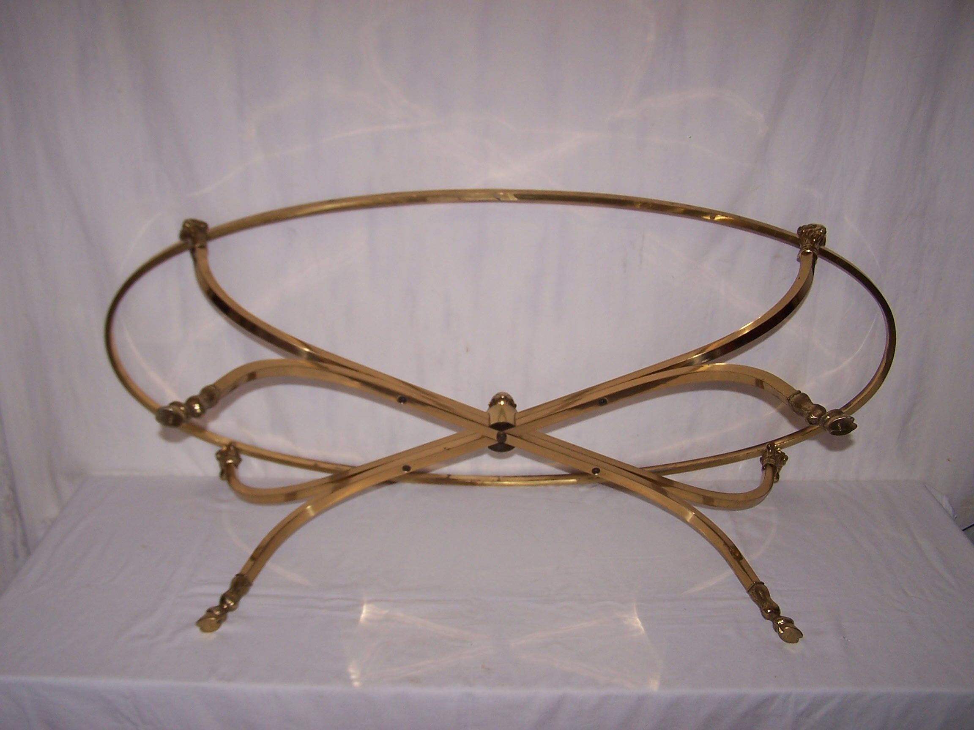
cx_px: 487
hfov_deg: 49.0
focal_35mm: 38
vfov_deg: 37.7
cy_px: 365
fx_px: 1069
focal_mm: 6.3
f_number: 2.8
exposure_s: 1/60
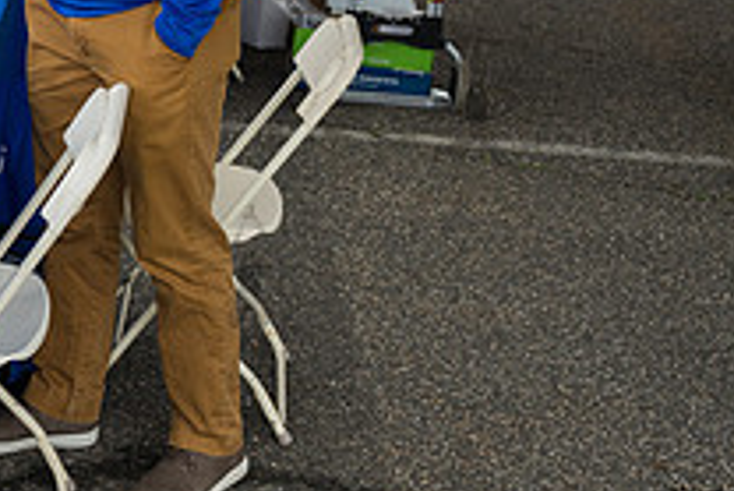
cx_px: -208
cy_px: 94
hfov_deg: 23.2
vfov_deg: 17.4
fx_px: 1591
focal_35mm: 78
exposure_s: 1/320
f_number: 4.5
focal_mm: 28
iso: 200
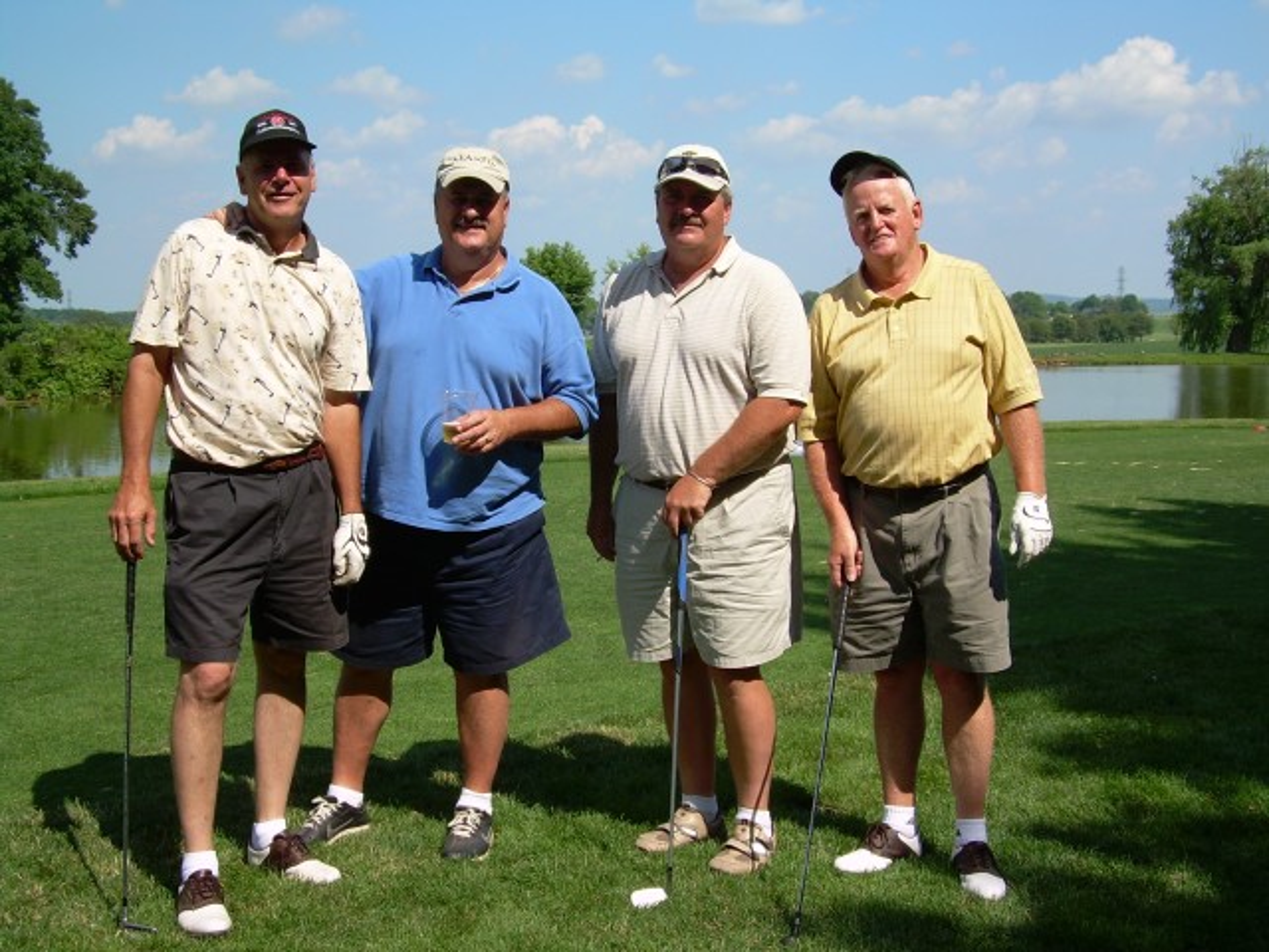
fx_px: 1833
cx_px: 634
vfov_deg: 29.1
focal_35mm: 50
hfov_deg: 38.2
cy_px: 476
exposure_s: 1/841
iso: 50
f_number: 3.1
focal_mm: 8.3
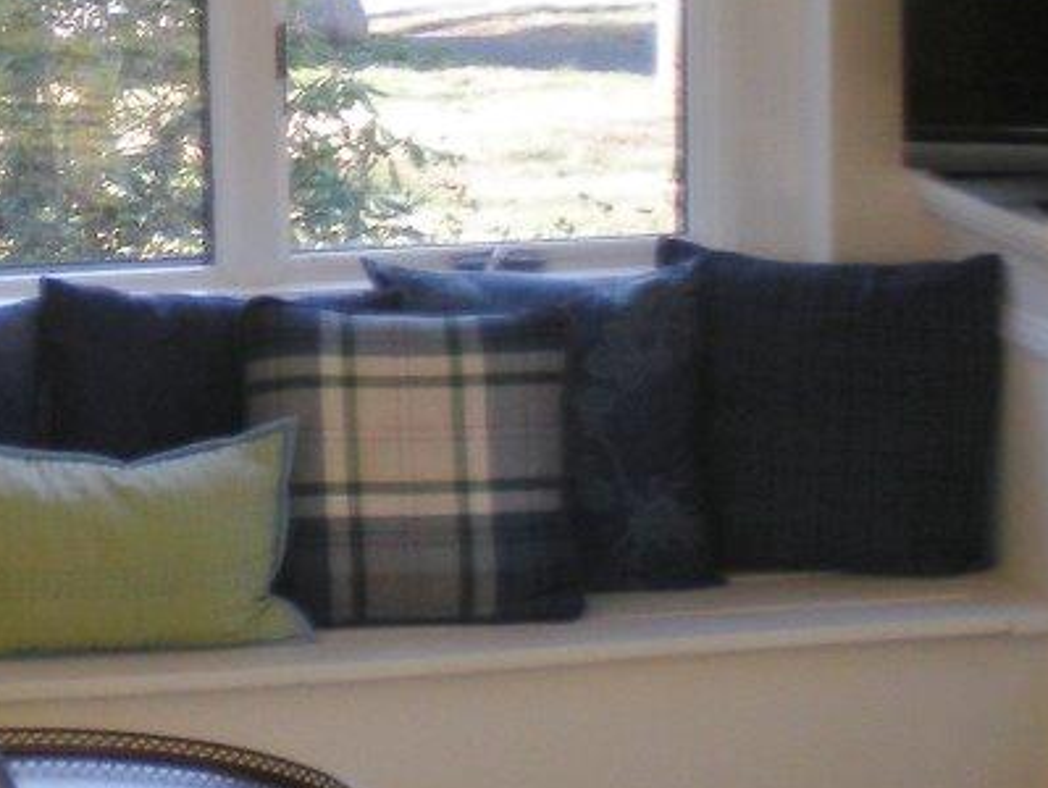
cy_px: 168
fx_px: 4151
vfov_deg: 10.8
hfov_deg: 14.2
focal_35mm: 137
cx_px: 105
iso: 66
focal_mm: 6.3
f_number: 3.1
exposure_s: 1/58.2
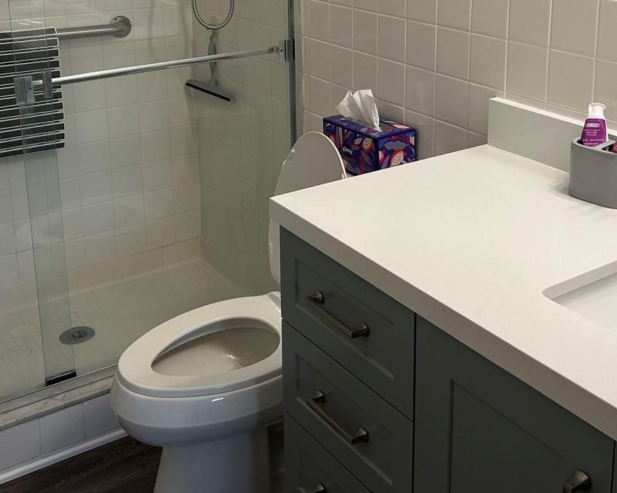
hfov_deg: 40.2
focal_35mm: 46
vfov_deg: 31.6
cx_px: 357
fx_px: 840
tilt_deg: -12.7
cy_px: 75
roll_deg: +0.9
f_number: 1.5
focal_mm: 5.7
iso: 100
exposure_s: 1/120
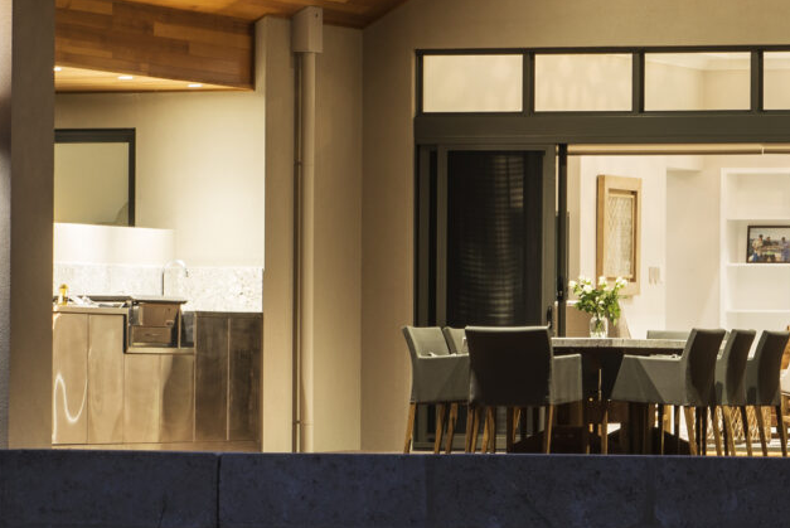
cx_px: 828
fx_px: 5556
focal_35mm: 253
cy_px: 186
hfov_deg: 8.1
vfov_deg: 5.4
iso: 100
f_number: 9.5
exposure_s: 4
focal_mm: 62
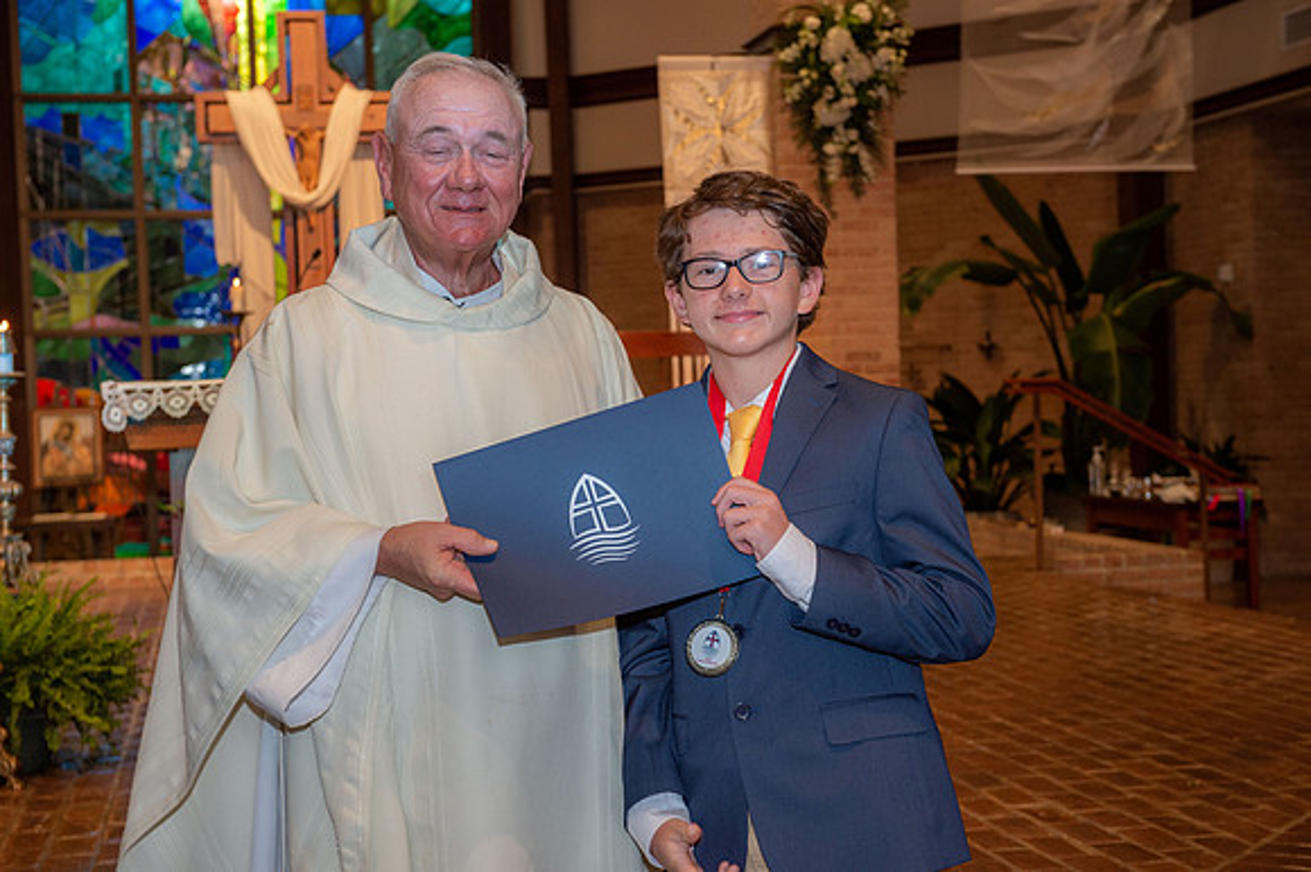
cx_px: 656
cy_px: 436
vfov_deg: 22.6
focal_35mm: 60
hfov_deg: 33.4
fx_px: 2184
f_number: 5.6
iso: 1600
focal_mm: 60
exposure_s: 1/125
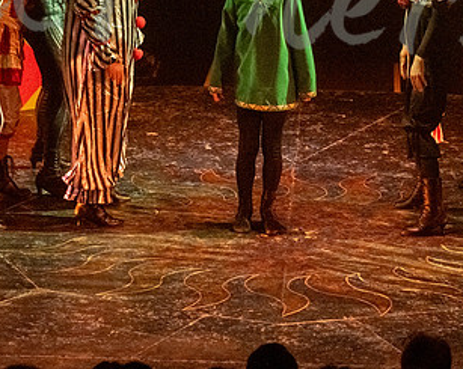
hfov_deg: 9.5
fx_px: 2793
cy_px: 98
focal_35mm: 204
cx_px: 333
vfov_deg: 7.6
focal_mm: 66
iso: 4000
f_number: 3.6
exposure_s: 1/60
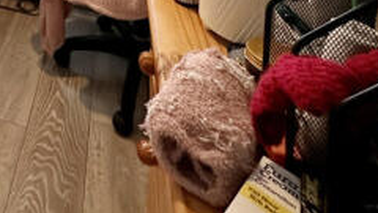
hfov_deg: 42.8
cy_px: -130
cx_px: -34
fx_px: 371
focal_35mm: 37
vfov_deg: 23.4
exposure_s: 1/100
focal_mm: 2.22
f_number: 2.2
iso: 250
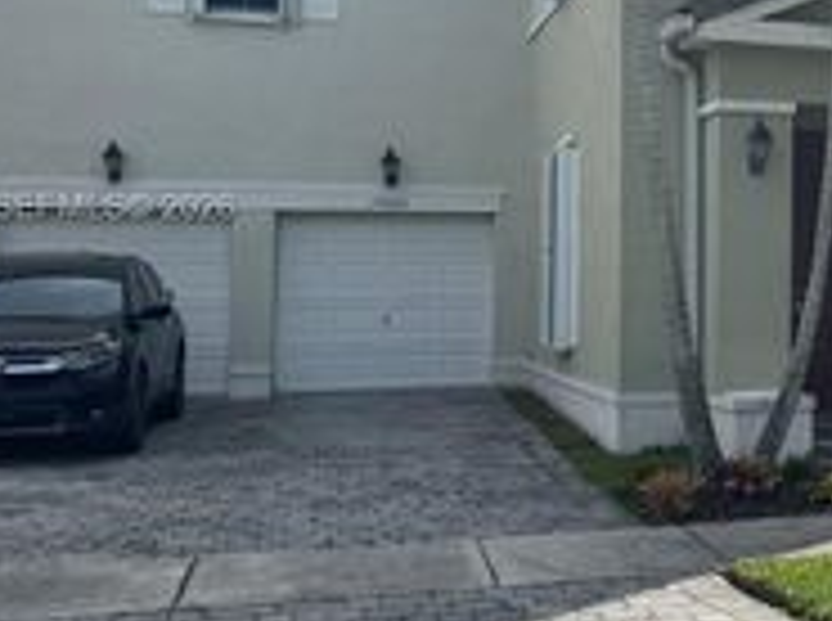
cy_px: 209
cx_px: 922
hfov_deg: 27.3
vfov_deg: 22.4
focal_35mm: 65
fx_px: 1559
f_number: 1.78
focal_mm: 6.76
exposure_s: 1/4049
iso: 80
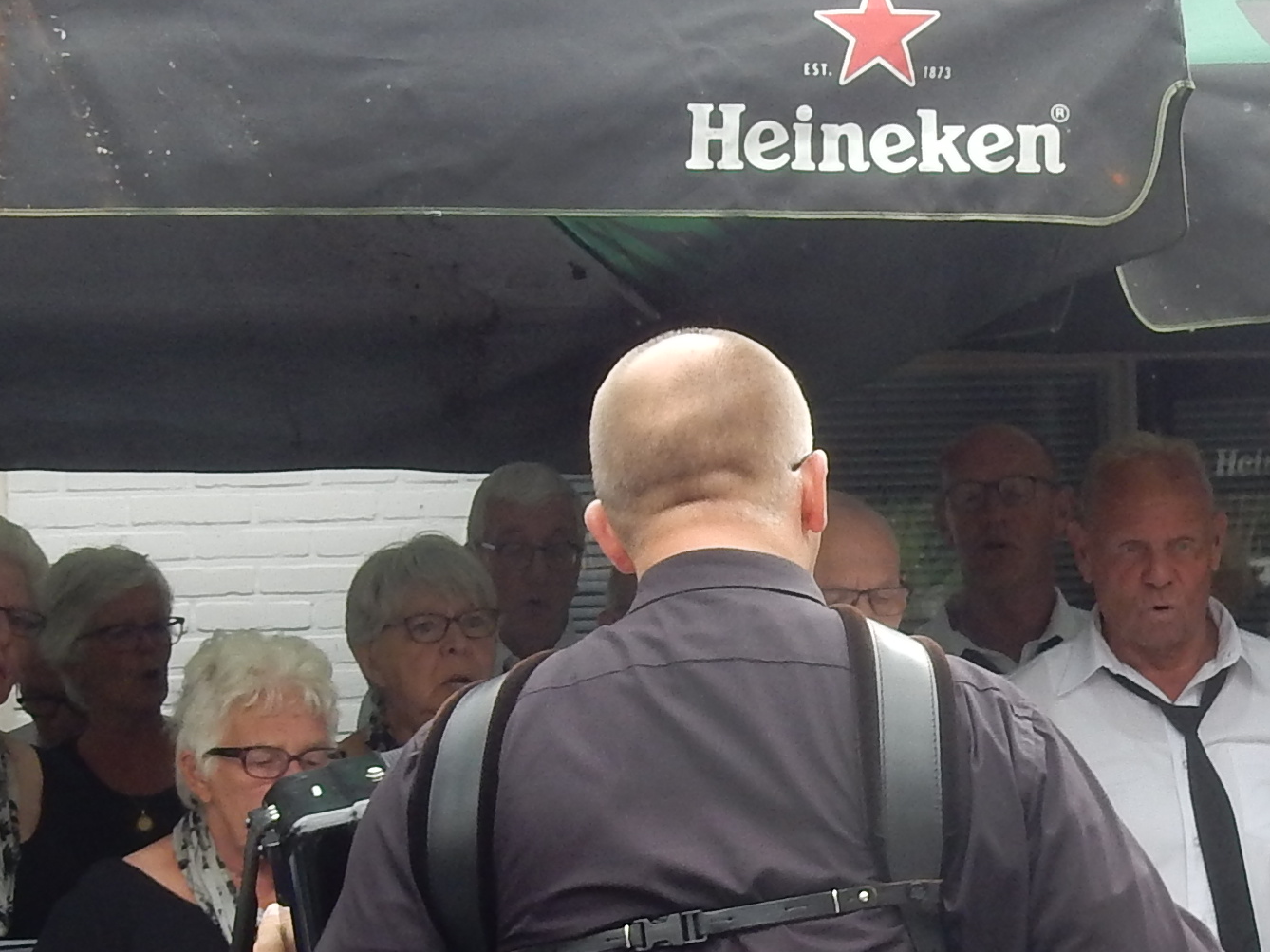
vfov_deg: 11.9
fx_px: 4549
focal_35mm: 124
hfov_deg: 15.9
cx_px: 691
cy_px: 739
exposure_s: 1/200
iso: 125
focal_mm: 6.4
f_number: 4
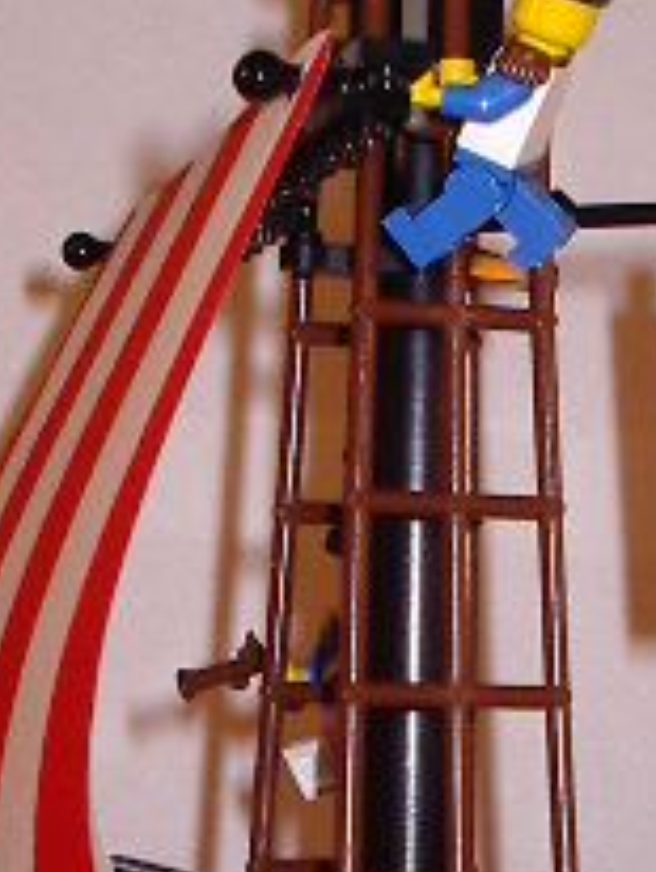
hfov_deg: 12.5
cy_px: 804
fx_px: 2975
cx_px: 478
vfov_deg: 16.4
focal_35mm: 118
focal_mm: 5.8
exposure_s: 1/60
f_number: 4.8
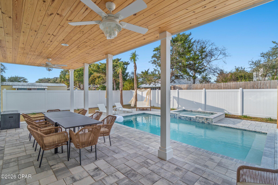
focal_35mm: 16
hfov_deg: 95.0
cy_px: 92
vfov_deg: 72.0
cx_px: 139
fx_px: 127
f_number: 9
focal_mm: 11
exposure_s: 1/4
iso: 100
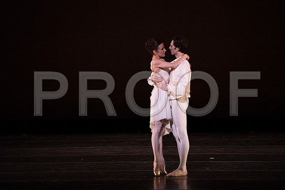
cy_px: 95
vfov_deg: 3.9
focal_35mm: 352
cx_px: 142
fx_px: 2787
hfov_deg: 5.9
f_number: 7.1
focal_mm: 352
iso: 20000
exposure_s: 1/400
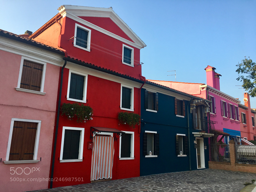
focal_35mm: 29
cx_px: 128
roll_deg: -1.0
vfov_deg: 48.2
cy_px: 96
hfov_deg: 61.7
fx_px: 214
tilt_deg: +12.1
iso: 25
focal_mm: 4.15
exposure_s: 1/553
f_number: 2.2
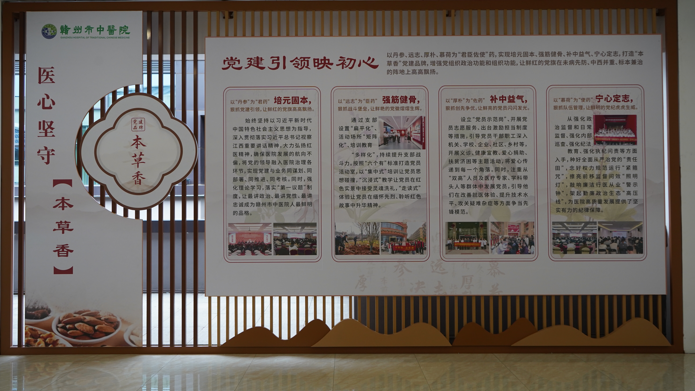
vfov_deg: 34.6
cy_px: 190
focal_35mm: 34
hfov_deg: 58.0
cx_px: 344
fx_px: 627
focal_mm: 32
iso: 1000
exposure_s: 1/100
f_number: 6.3
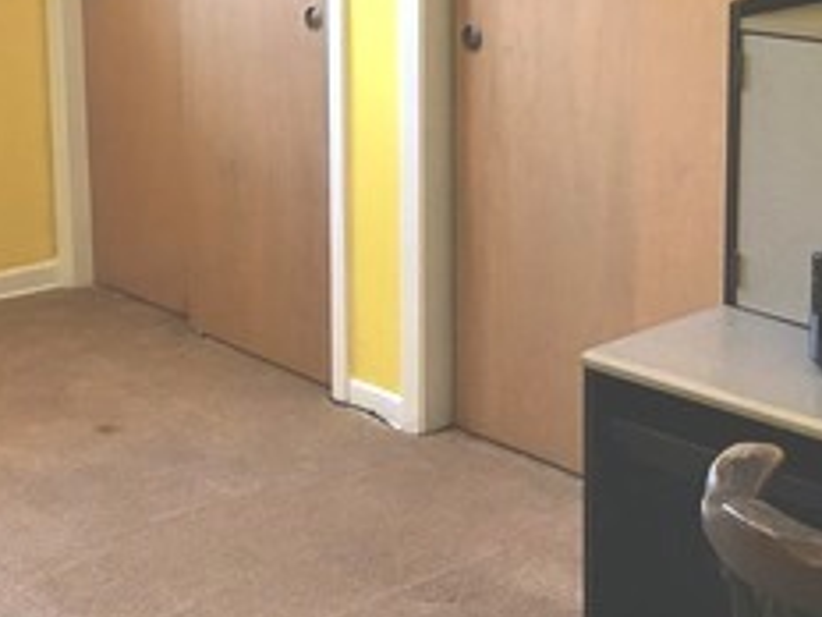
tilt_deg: -12.3
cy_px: 188
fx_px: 1900
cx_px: 262
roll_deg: +1.0
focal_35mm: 80
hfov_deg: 24.3
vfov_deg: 18.4
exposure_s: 1/15
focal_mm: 4.15
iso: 32
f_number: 2.2
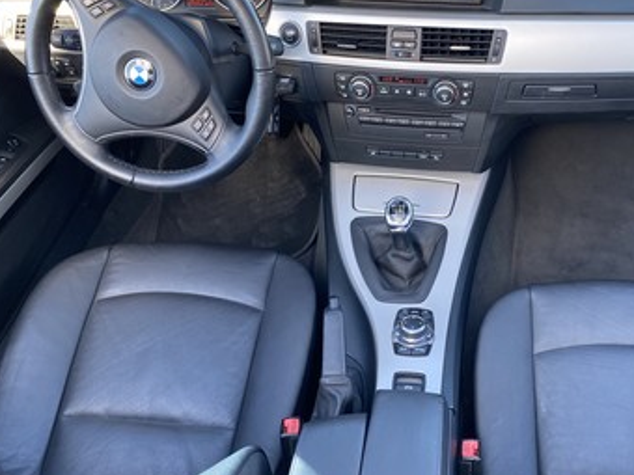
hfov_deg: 47.5
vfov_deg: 36.7
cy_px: 202
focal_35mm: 39
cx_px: 390
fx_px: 714
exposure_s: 1/121
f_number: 1.8
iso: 80
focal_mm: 4.25
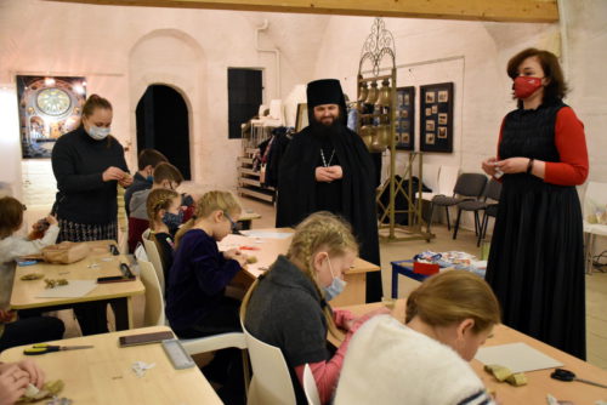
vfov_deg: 36.9
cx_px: 304
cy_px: 202
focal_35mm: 36
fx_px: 607
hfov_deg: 53.1
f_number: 3.8
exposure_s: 1/60
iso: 4500
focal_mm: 24
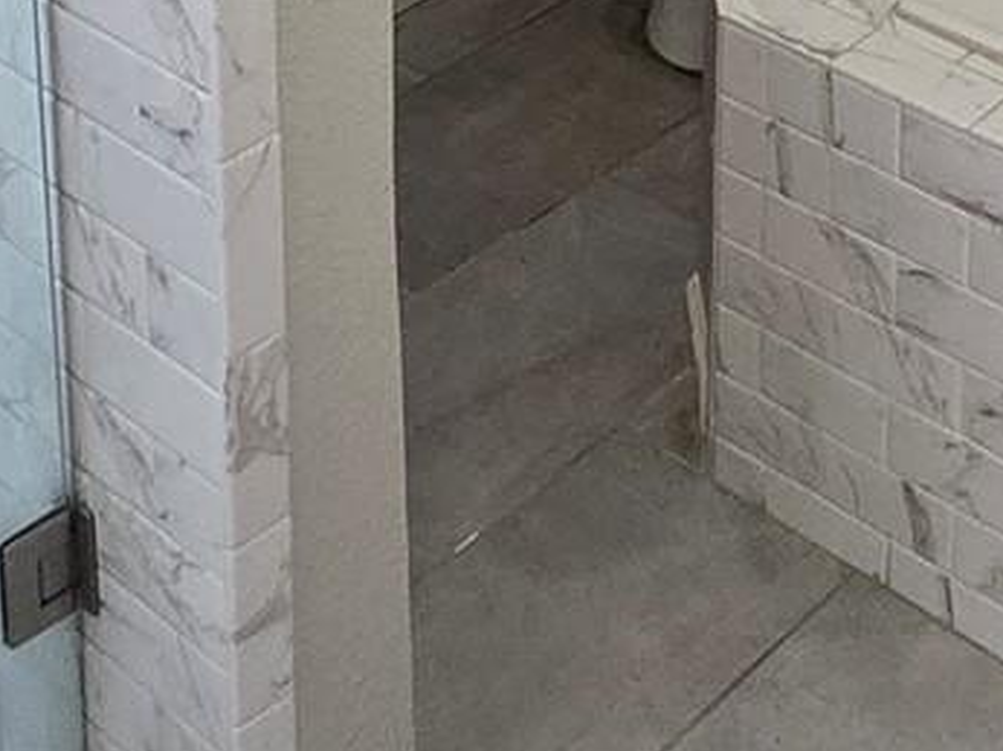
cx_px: 757
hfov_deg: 25.1
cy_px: -618
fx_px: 2230
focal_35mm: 77
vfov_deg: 16.1
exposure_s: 1/60
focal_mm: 2.2
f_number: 2.2
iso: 400
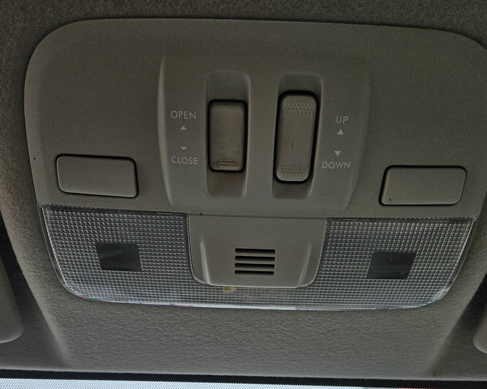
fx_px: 432
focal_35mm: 30
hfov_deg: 58.8
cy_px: 319
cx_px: 243
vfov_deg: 45.7
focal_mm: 5.4
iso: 80
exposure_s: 1/719
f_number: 1.8
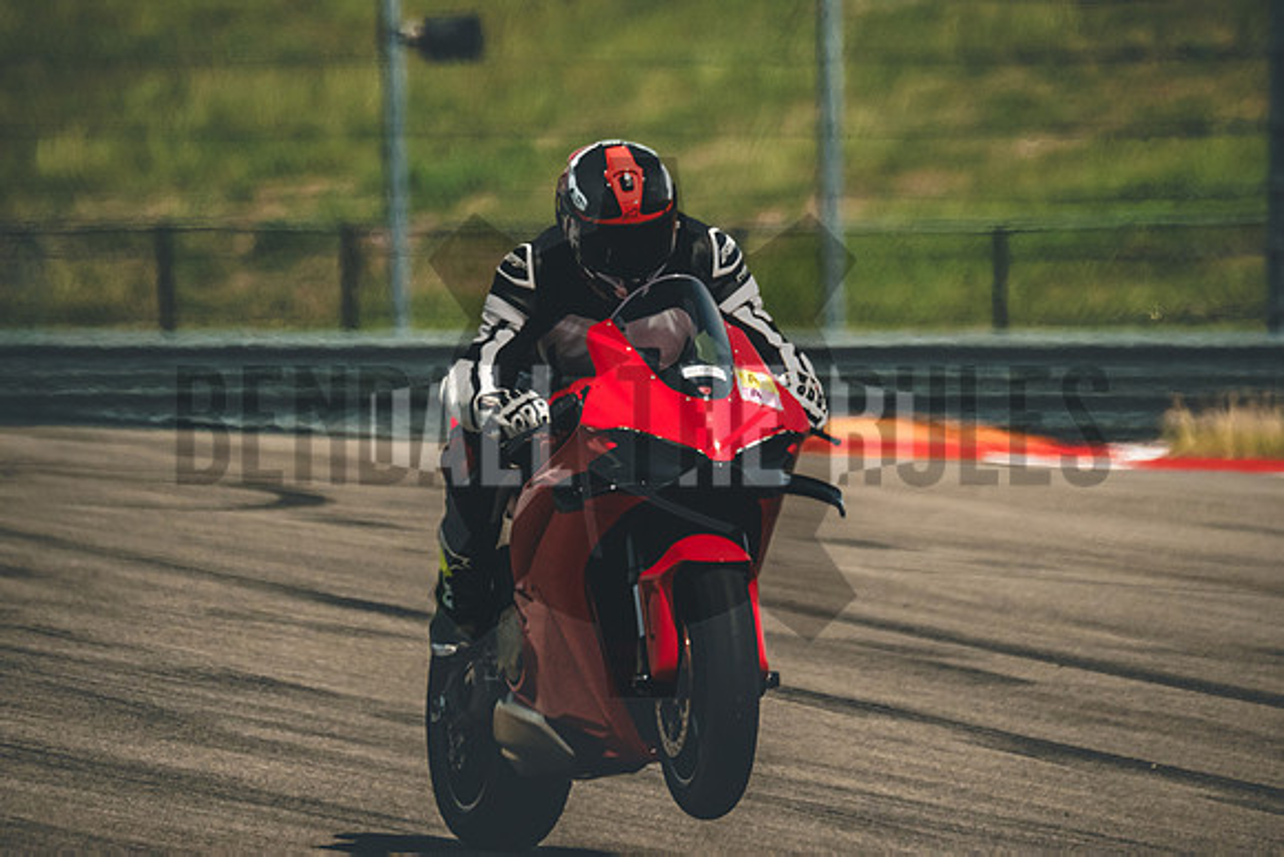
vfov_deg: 2.3
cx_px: 642
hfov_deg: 3.4
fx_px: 21404
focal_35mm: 600
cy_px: 428
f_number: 5.6
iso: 800
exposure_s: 1/2500
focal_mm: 400
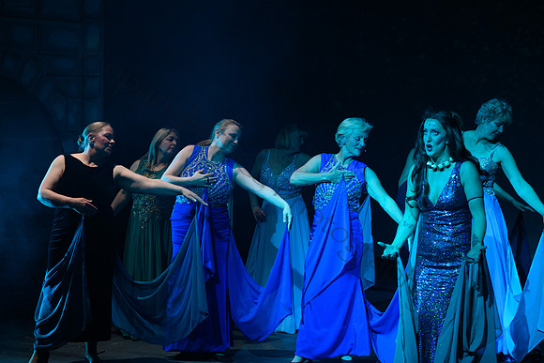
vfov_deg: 17.8
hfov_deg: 26.3
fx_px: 1162
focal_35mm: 77
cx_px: 272
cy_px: 182
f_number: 3.5
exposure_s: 1/160
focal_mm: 70
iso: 1250
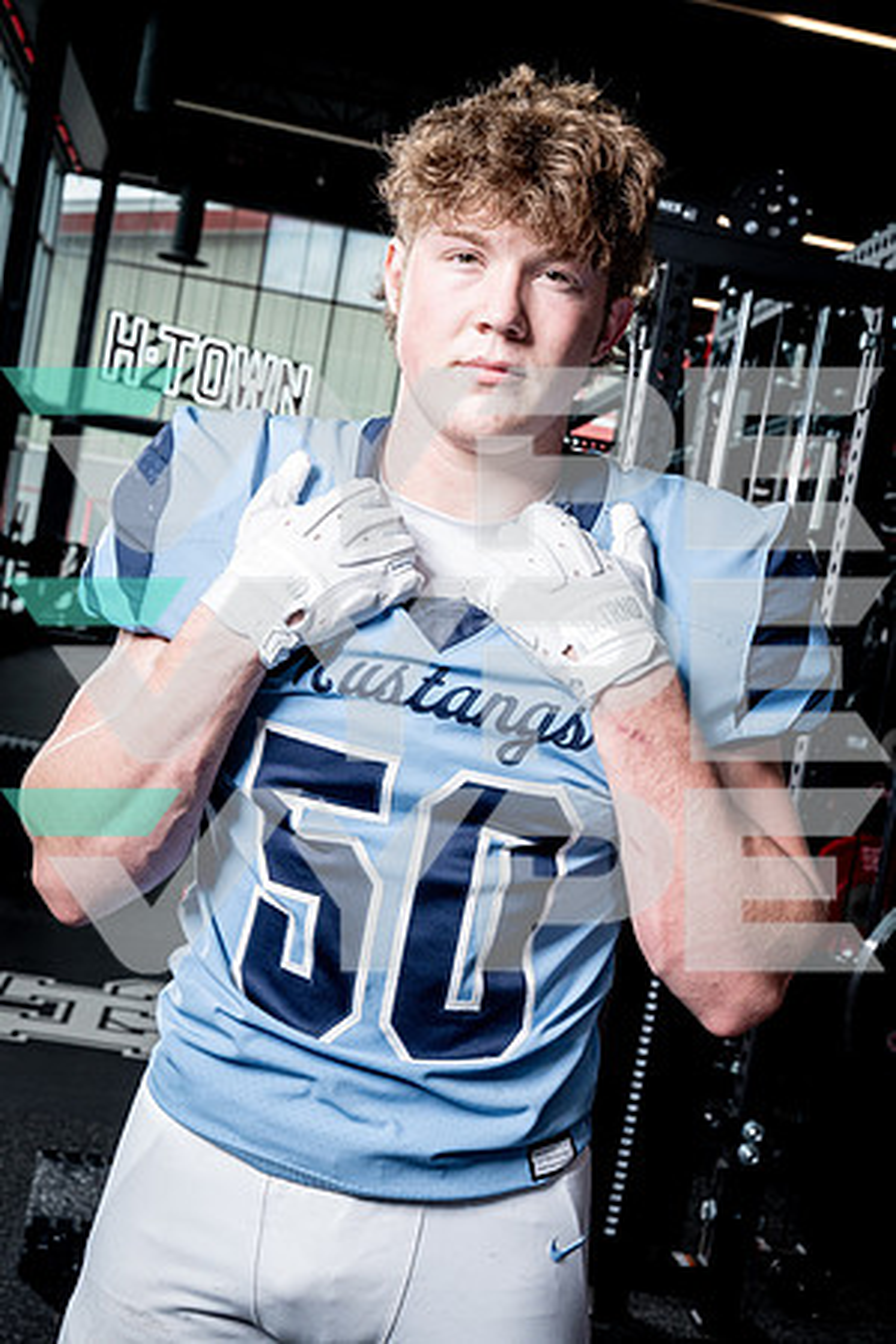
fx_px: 1755
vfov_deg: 41.9
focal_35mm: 47
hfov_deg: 28.6
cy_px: 672
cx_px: 448
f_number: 8
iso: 640
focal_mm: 47
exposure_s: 1/250
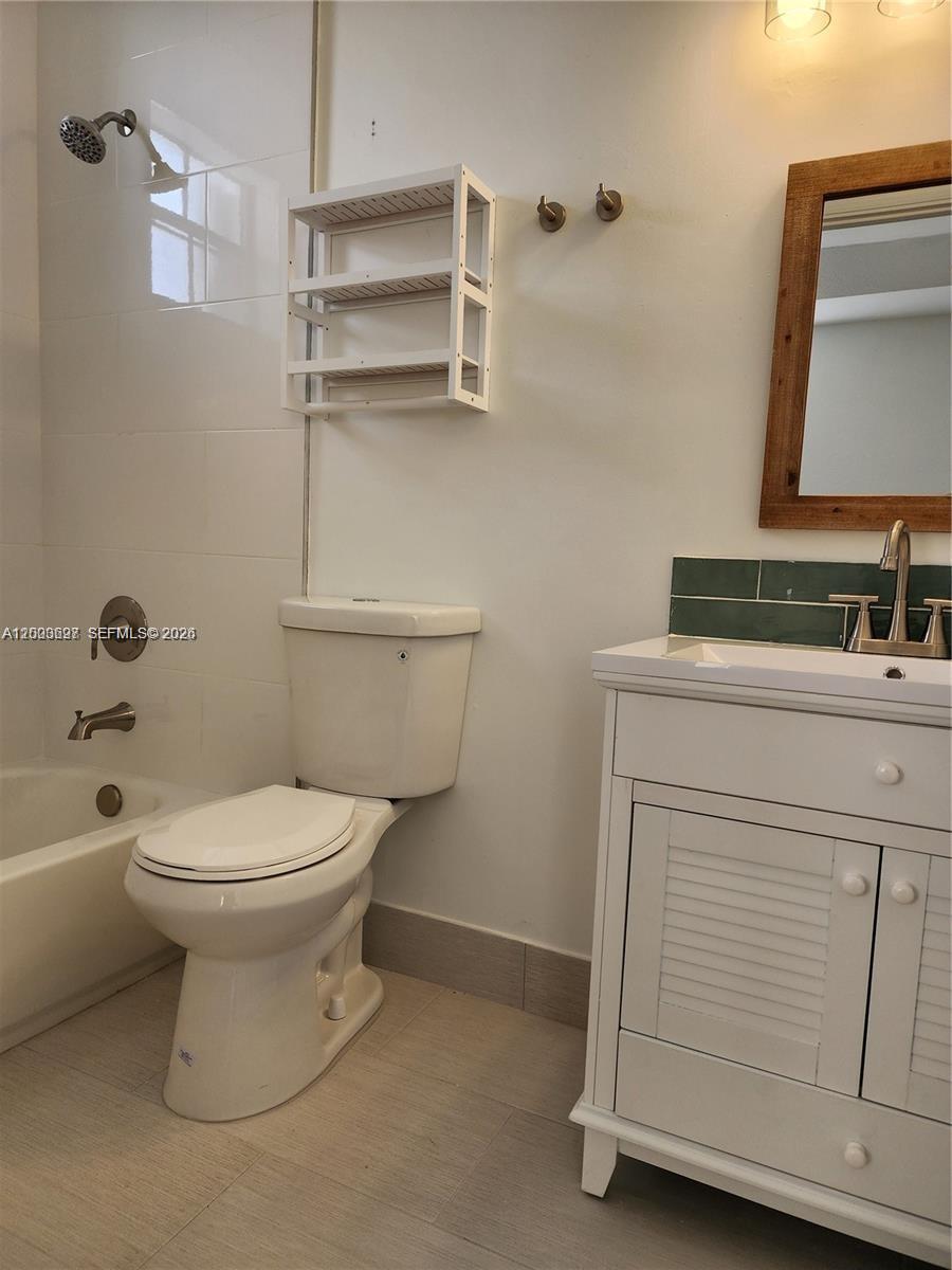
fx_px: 843
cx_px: 476
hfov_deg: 58.9
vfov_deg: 73.9
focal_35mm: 23
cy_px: 635
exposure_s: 1/180
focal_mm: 6.4
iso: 80
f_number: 1.8
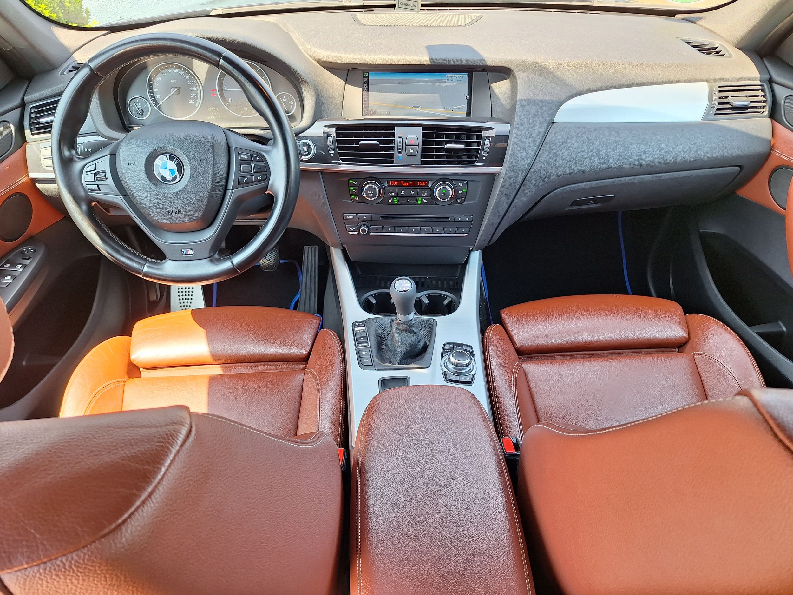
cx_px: 396
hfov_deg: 73.9
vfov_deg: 58.9
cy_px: 298
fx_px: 527
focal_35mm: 23
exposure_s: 1/100
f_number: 1.8
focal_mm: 5.54
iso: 50
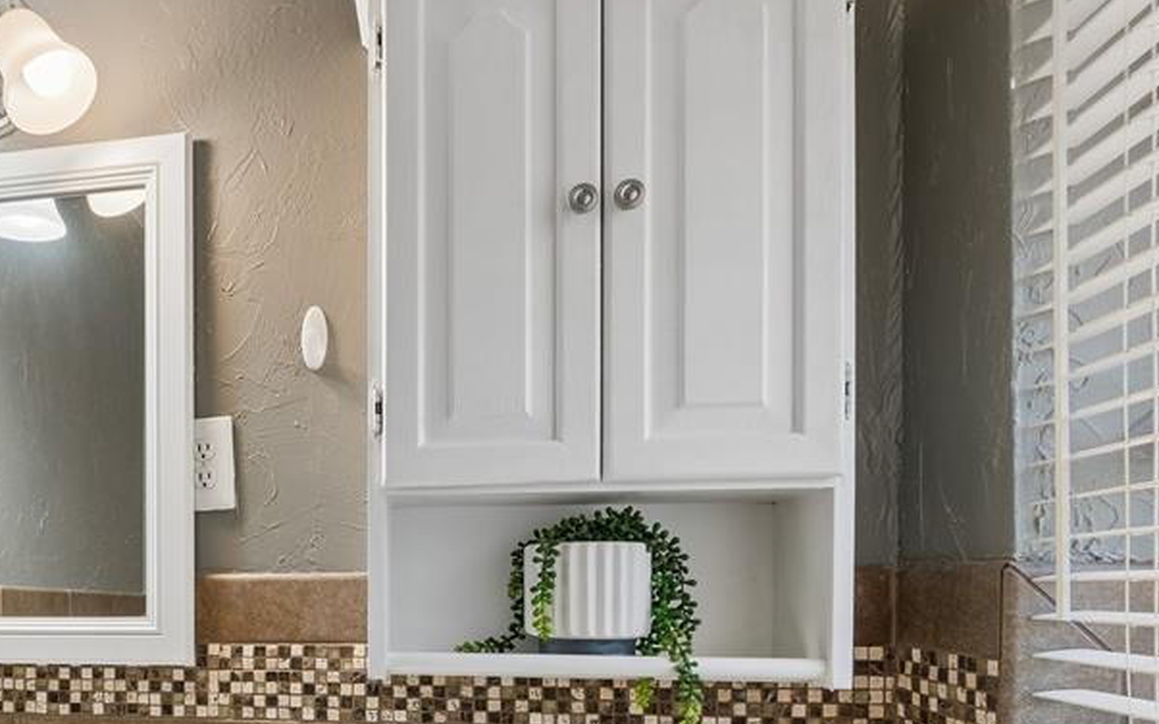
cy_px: 607
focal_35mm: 26
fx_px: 821
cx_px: 278
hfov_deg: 65.7
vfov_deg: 44.6
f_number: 6.3
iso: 200
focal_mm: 10
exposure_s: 1/60
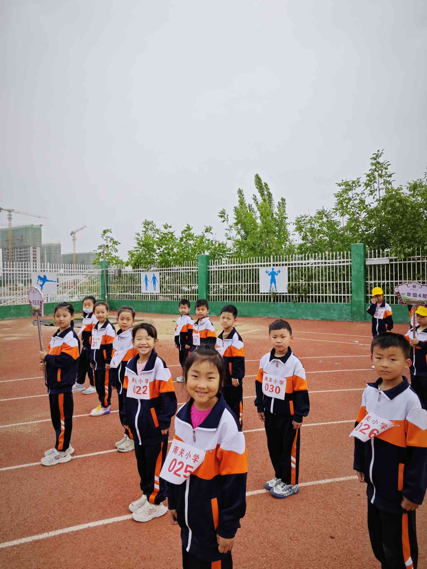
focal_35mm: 23
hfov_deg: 58.9
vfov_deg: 73.9
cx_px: 214
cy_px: 284
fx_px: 378
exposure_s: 1/1429
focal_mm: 5.43
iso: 50
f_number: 1.8
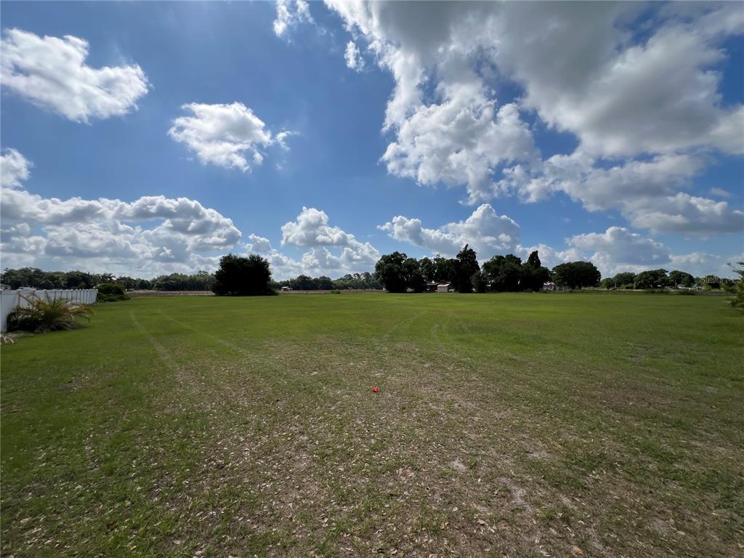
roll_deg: +1.0
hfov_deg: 106.2
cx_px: 372
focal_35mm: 13
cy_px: 279
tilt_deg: +2.6
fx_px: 279
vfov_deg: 89.9
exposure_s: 1/3650
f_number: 1.8
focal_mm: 1.57
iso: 32
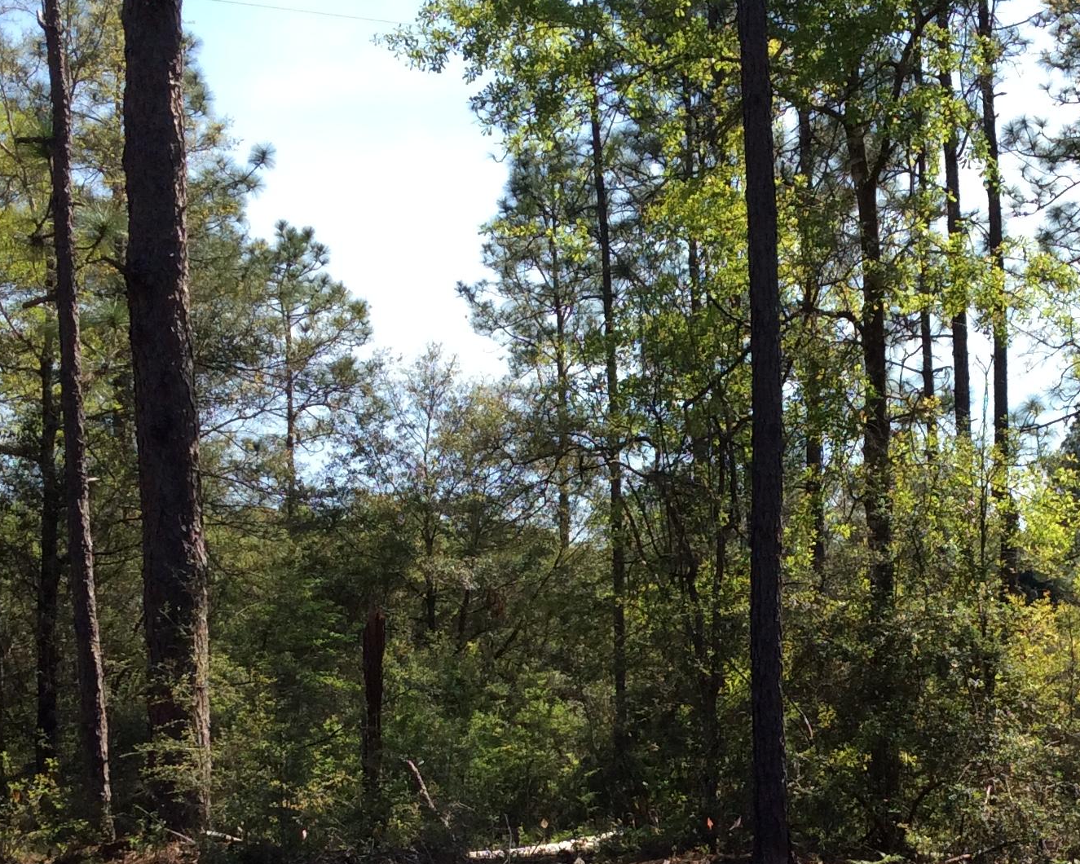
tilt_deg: +0.2
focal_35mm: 61
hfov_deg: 30.7
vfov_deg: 24.5
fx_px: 1950
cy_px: 704
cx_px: 747
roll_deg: +1.4
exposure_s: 1/907
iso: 32
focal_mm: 3.3
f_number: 2.4
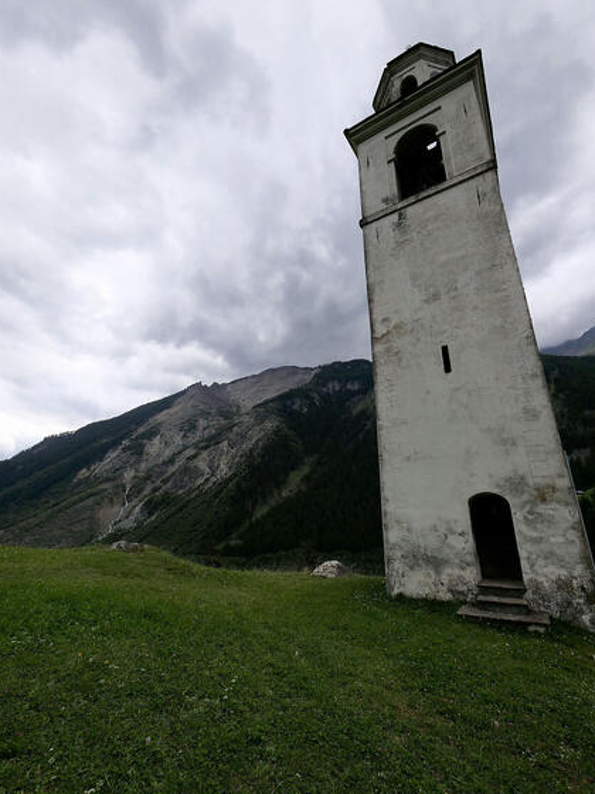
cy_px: 401
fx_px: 344
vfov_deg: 98.2
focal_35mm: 15
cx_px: 298
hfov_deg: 81.7
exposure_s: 1/250
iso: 200
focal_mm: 7
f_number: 6.3
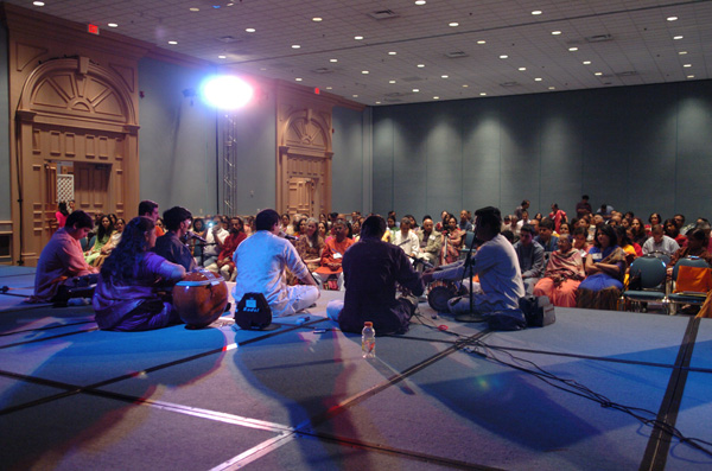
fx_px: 651
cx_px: 356
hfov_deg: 57.3
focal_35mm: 33
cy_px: 236
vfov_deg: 39.8
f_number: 2.8
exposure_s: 1/100
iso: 800
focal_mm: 22
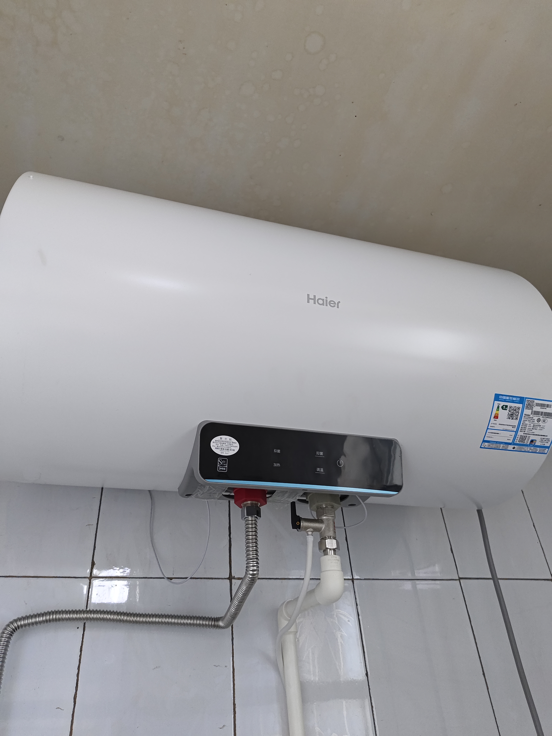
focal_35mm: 24
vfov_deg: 71.6
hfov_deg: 56.8
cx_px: 276
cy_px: 368
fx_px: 510
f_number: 1.88
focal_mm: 5.56
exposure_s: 1/50
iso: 1092
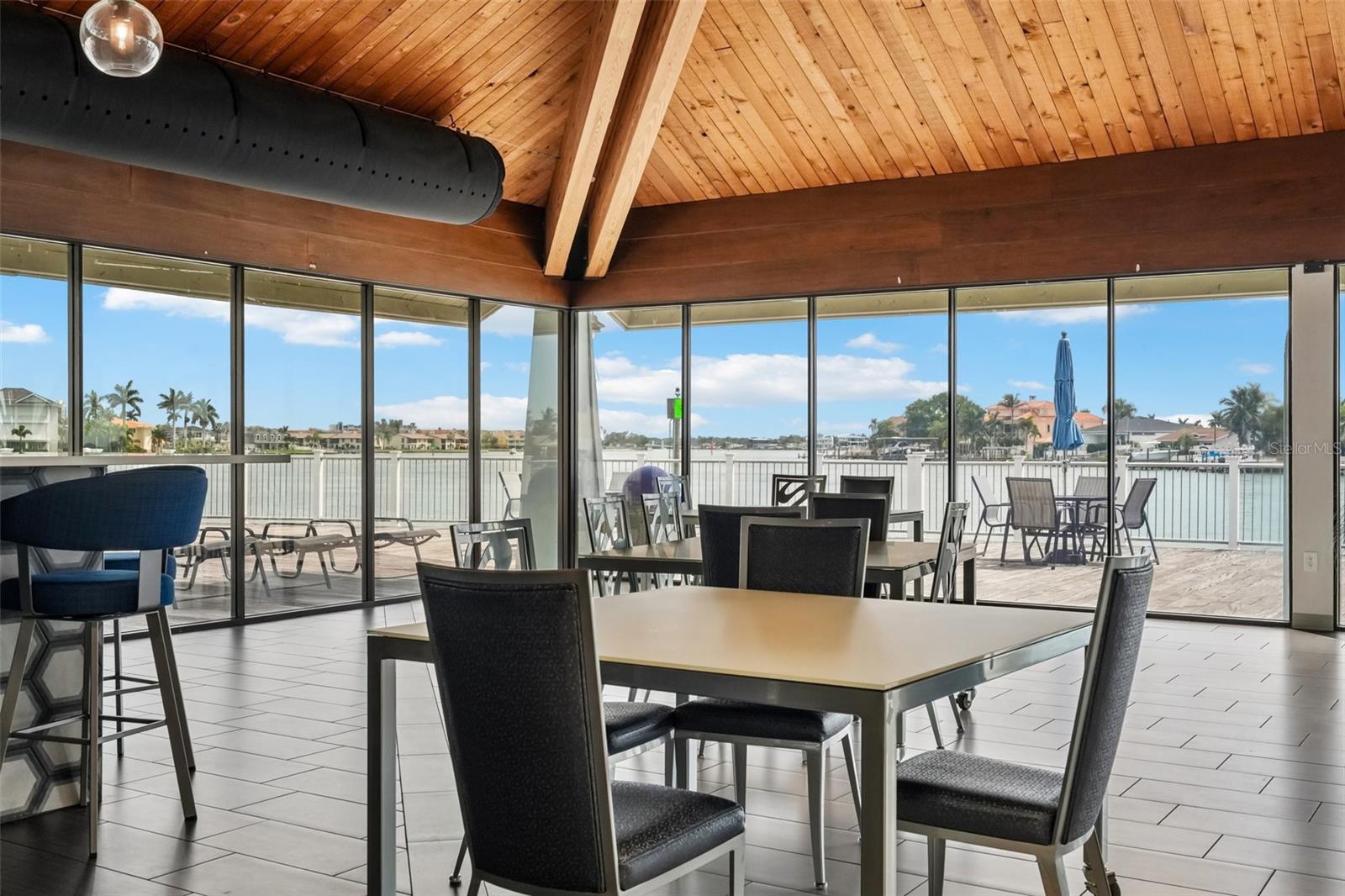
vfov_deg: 38.9
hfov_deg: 55.8
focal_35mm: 34
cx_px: 672
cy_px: 448
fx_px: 1270
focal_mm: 23
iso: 800
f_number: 8
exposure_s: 1/400
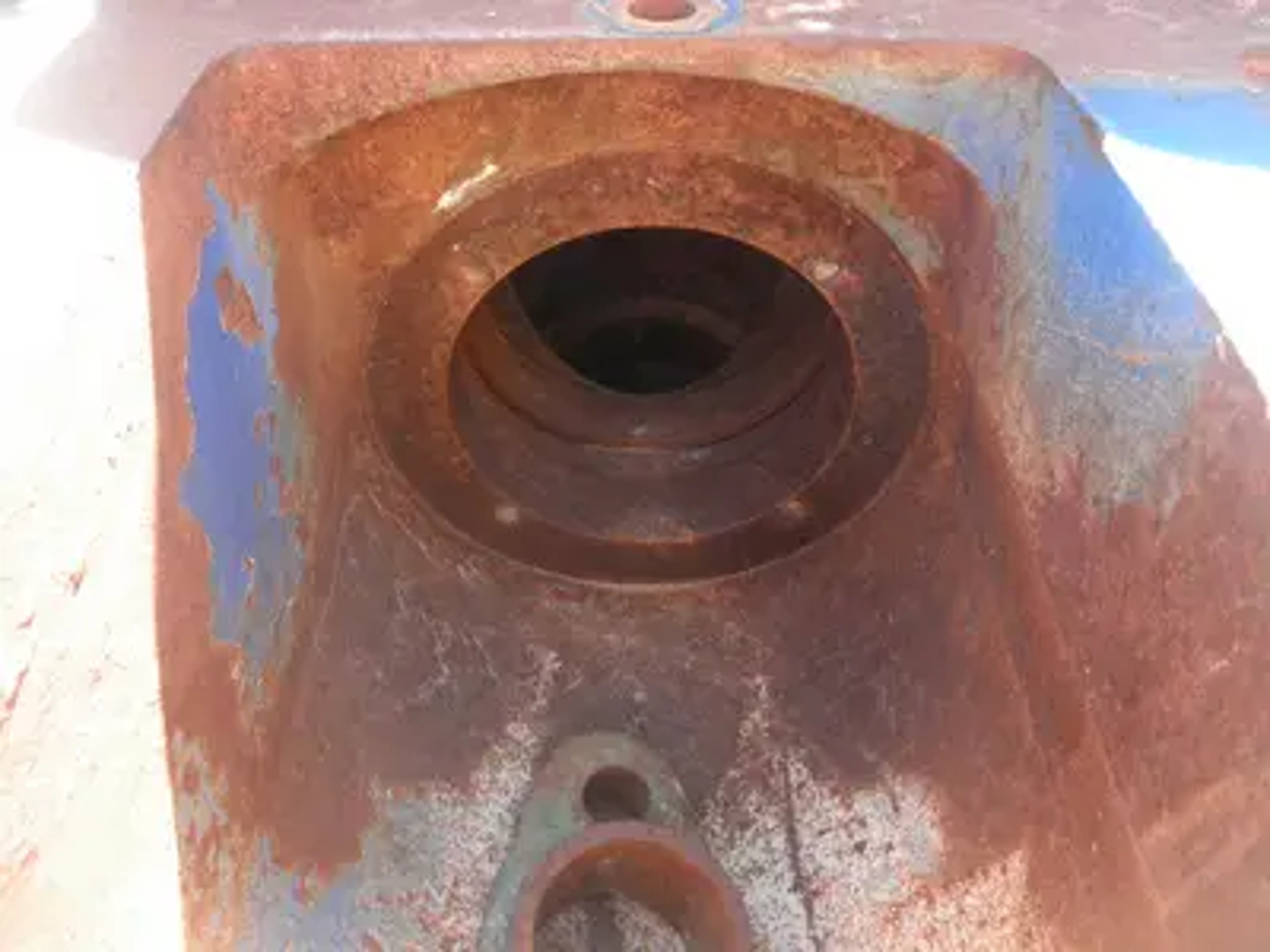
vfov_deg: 49.7
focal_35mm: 28
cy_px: 476
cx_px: 635
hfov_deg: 63.4
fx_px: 1027
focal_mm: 5
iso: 64
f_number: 3
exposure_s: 1/30
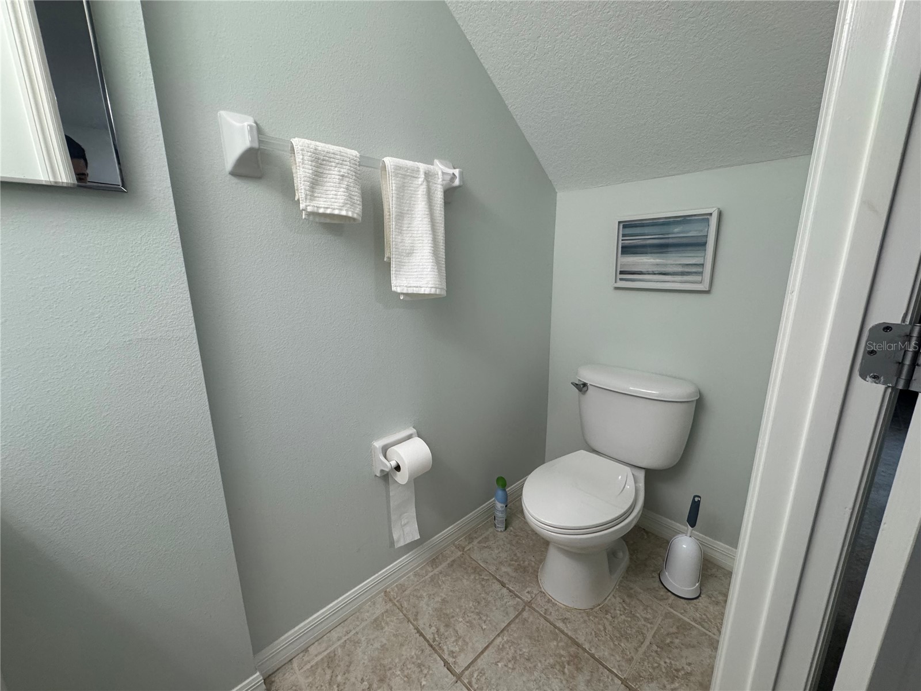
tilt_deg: -13.0
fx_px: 372
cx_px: 460
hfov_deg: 102.1
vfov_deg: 85.7
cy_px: 346
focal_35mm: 14
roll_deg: +0.8
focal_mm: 2.22
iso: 250
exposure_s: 1/120
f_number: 2.2
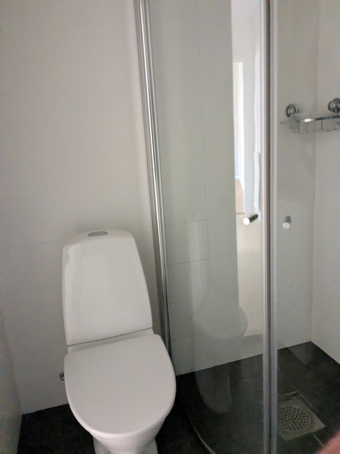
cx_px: 170
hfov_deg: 51.4
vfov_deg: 65.3
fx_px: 354
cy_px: 227
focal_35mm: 27
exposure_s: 1/50
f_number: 1.73
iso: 2031
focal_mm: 4.38
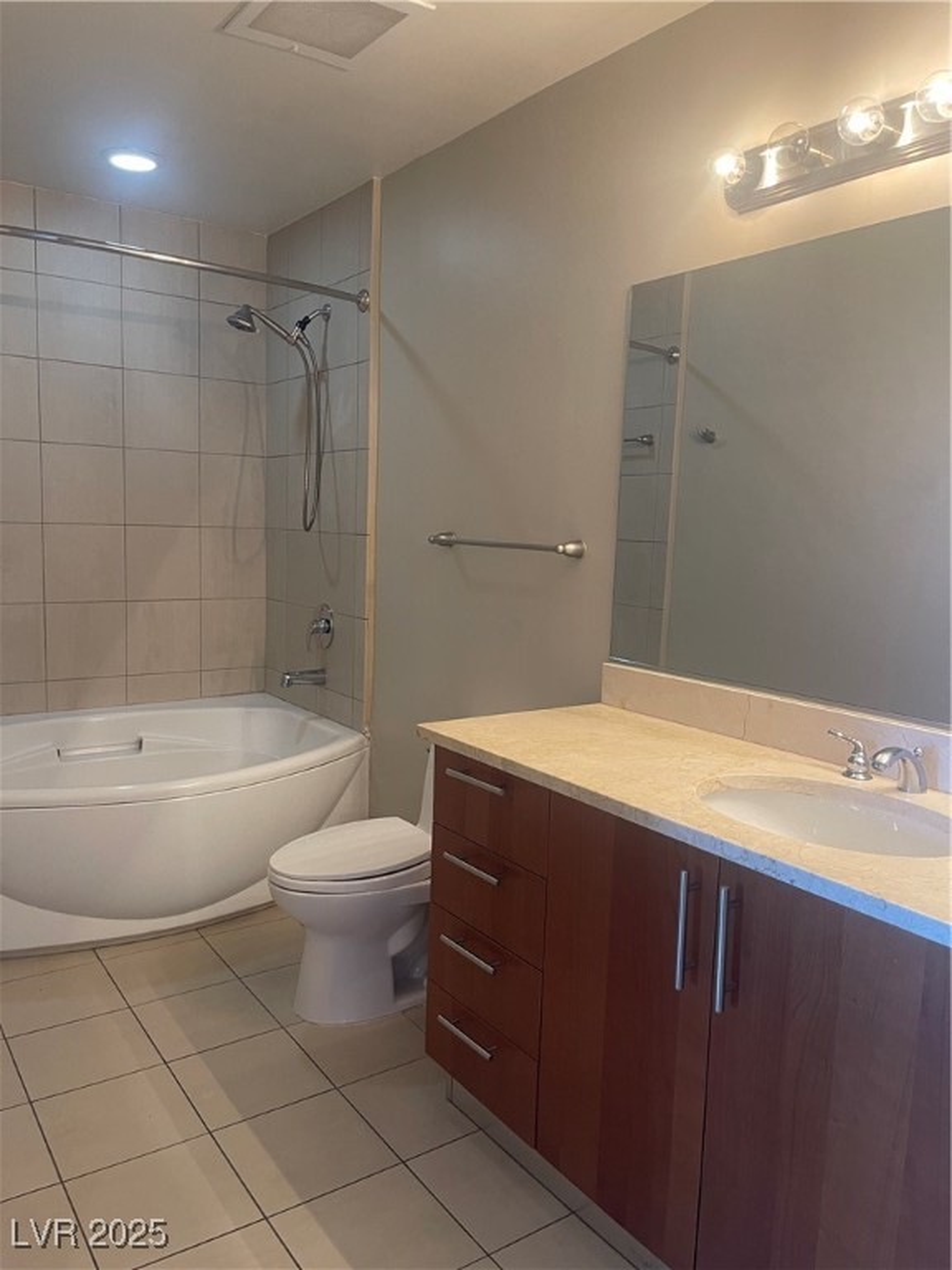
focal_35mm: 25
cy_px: 635
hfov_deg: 54.9
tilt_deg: -5.8
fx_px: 917
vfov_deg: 69.4
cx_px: 476
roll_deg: -1.1
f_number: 1.6
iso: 160
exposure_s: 1/60
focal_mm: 5.1
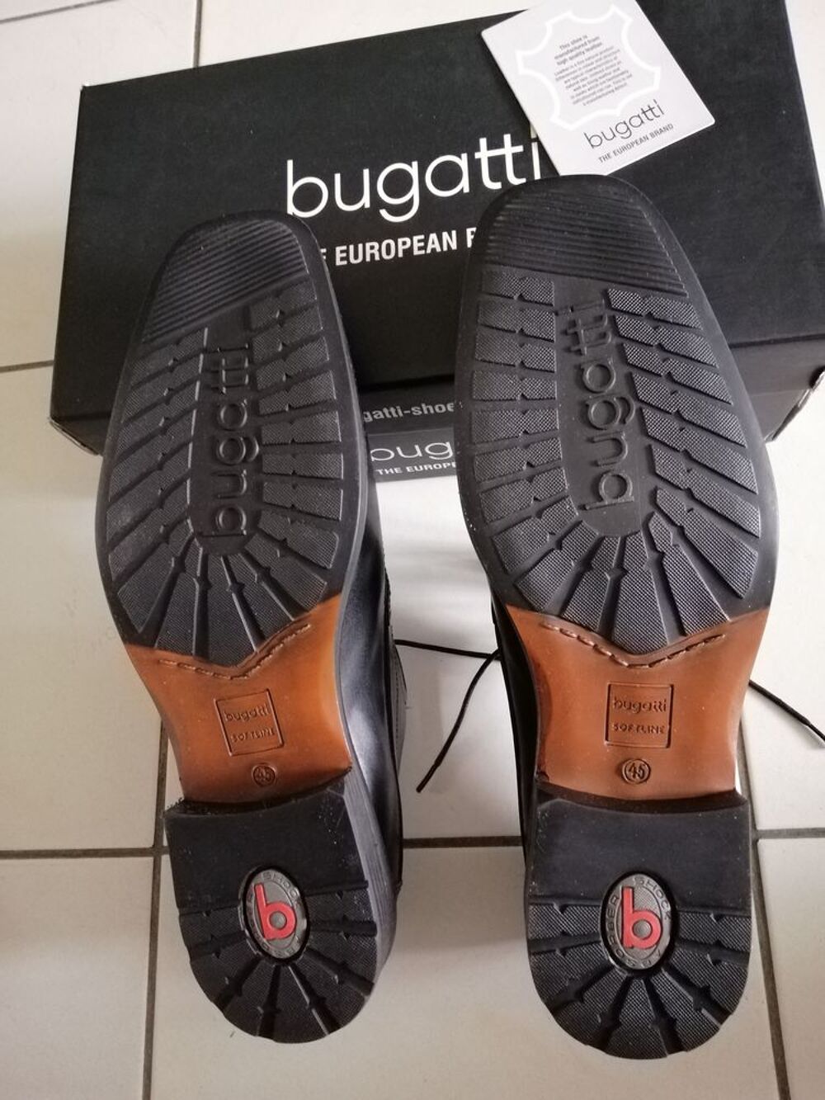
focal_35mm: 26
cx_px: 412
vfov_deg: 67.3
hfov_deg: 53.1
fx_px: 826
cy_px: 550
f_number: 2.2
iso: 800
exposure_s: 1/16.7
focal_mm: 3.81
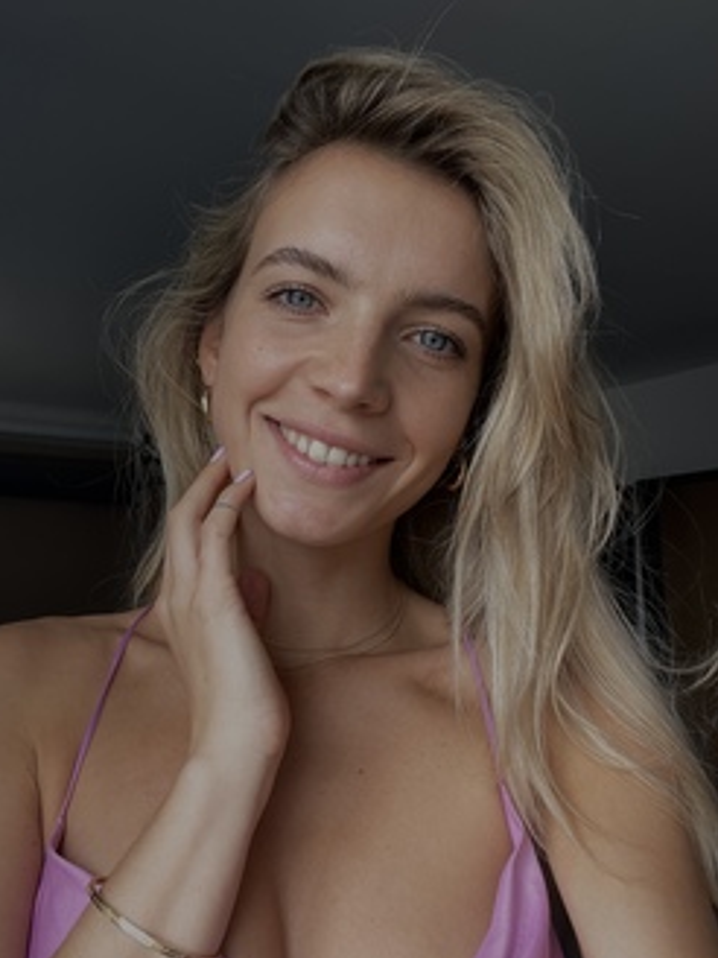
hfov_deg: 44.2
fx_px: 885
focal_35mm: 32
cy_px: 508
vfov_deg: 56.8
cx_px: 358
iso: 40
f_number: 2.2
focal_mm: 2.71
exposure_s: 1/121
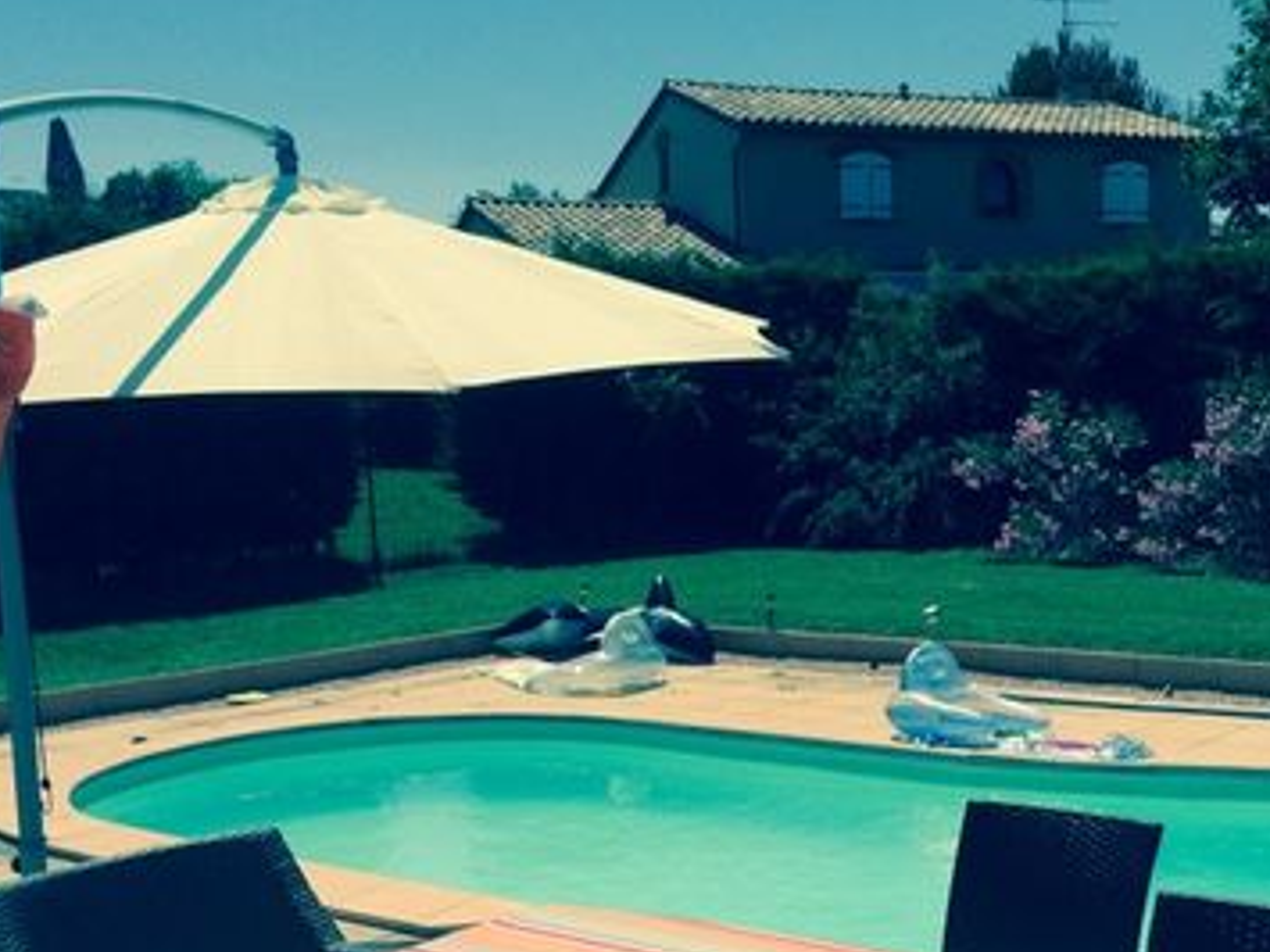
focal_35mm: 49
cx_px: 876
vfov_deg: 29.1
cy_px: 737
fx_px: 1797
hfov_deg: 38.4
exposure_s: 1/4115
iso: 32
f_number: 2.2
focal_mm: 4.15
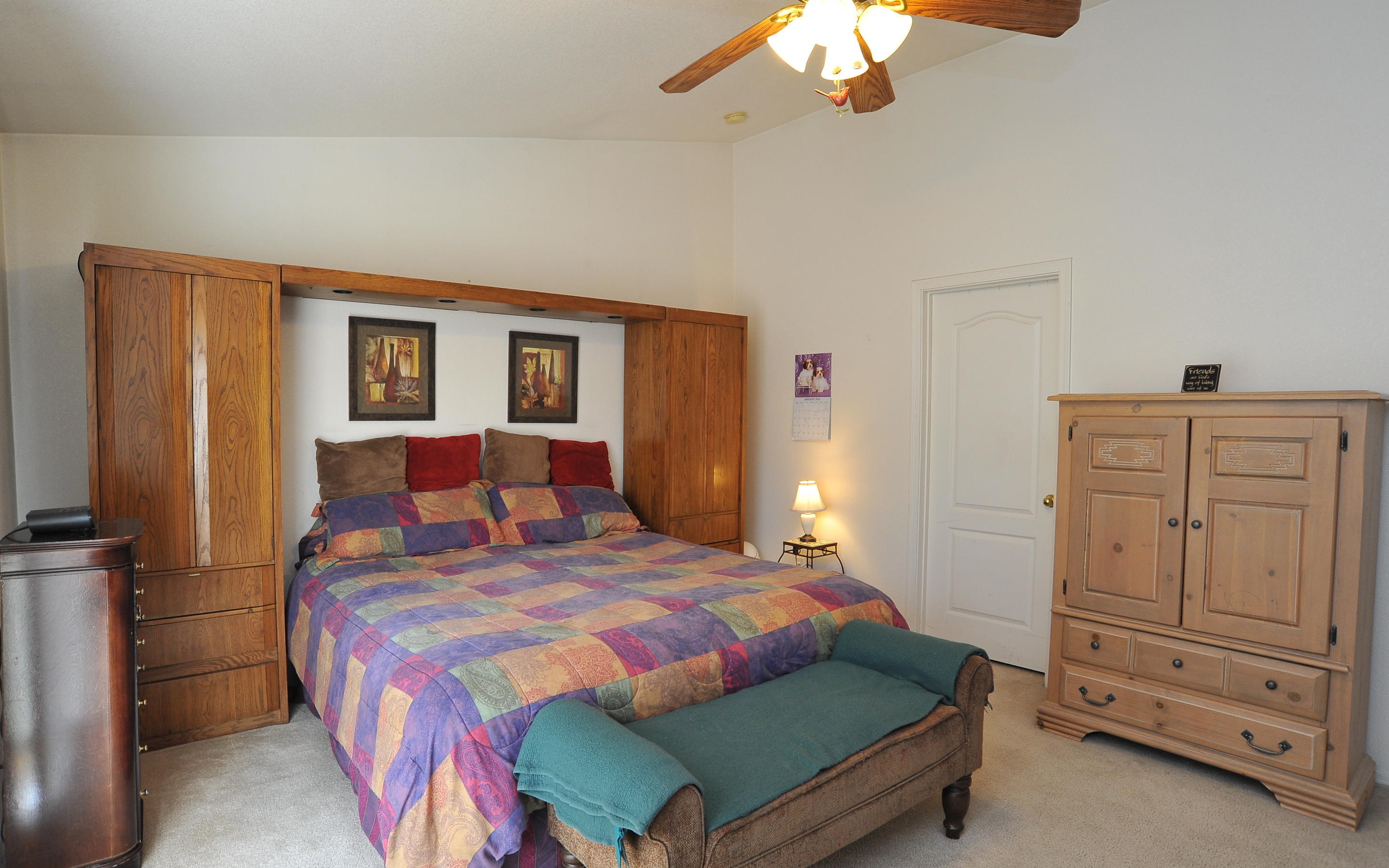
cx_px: 683
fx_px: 719
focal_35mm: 19
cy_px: 446
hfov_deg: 88.0
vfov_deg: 62.2
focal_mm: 18
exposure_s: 1/30
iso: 1000
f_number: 9
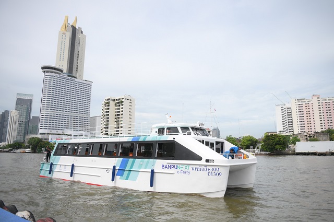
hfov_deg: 73.8
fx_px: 222
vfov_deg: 53.0
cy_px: 111
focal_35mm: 24
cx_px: 167
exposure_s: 1/8000
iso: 400
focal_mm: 24
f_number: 2.8
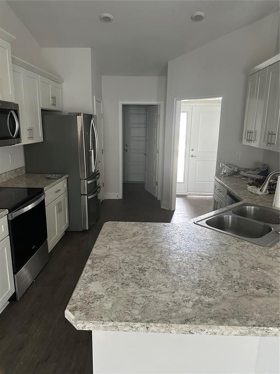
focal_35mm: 24
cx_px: 140
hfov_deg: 56.8
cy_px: 187
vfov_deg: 71.6
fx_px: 259
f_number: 1.78
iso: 640
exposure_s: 1/60
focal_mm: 6.86
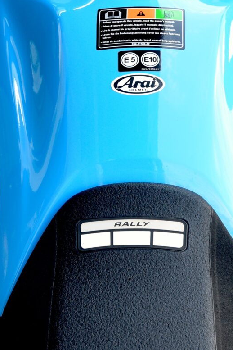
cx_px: 173
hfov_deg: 9.4
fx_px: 1408
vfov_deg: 14.1
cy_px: 204
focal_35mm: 145
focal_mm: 44
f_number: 4
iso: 200
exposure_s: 1/60
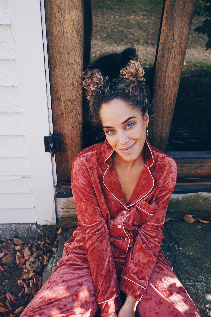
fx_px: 308
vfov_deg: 54.4
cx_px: 106
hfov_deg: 37.8
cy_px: 158
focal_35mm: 35
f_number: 4
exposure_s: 1/400
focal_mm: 35
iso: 200
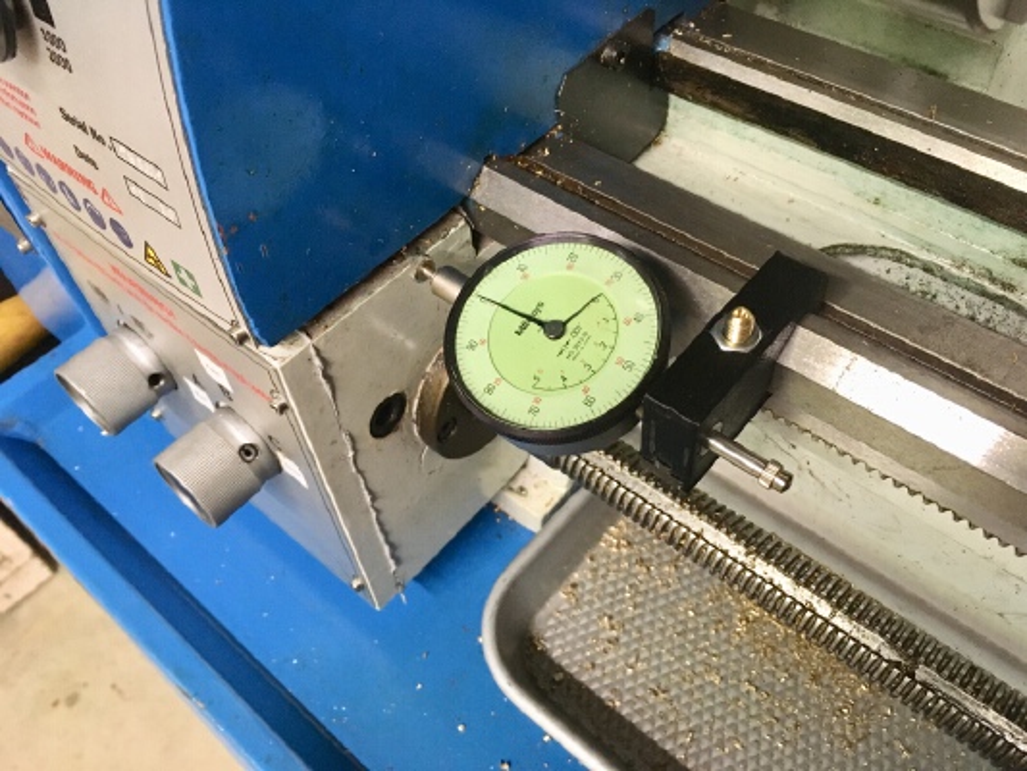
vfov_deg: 48.2
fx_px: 861
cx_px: 514
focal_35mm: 29
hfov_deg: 61.6
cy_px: 386
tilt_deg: -51.6
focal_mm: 4.15
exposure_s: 1/30
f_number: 2.2
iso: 200
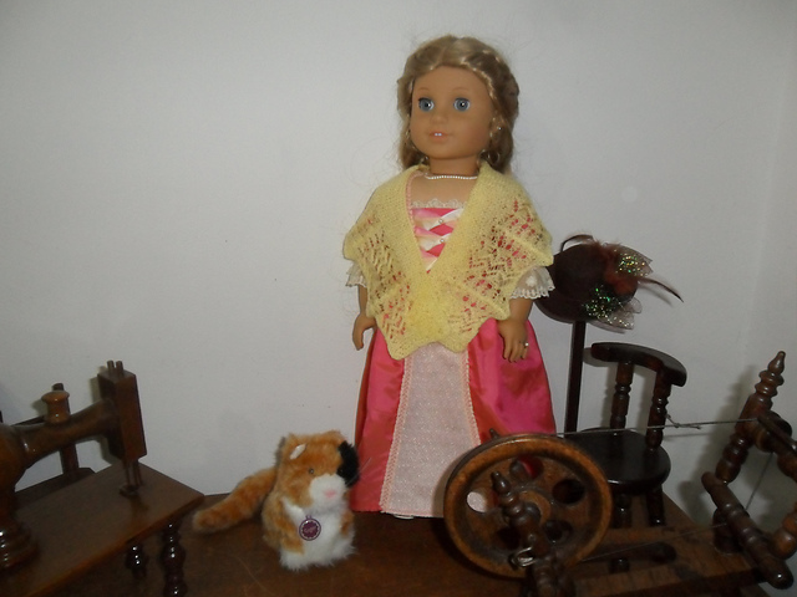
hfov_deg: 65.3
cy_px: 298
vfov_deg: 51.4
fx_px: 622
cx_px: 398
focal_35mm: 27
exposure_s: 1/45
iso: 400
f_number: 3.5
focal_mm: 4.9
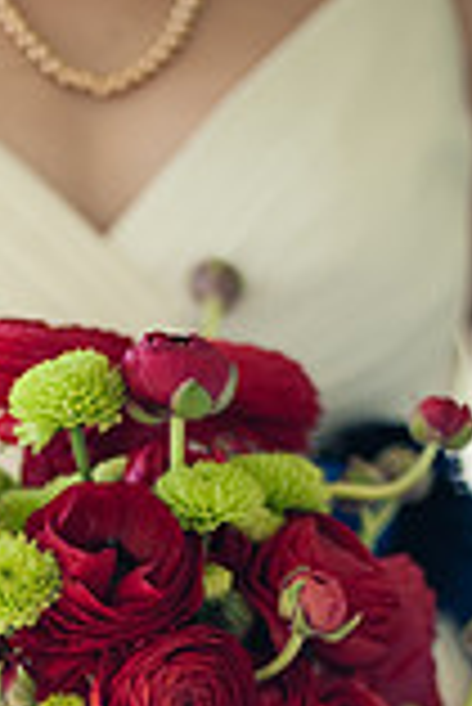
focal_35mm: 143
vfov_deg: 14.0
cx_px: 92
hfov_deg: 9.6
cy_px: 791
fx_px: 2806
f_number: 1.4
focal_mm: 50
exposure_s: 1/1600
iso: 200
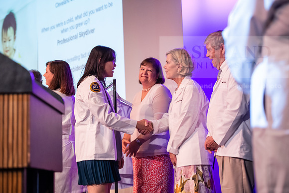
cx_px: 144
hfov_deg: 23.6
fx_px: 691
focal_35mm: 86
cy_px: 96
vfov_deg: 15.9
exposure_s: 1/200
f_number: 3.2
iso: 4000
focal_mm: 86
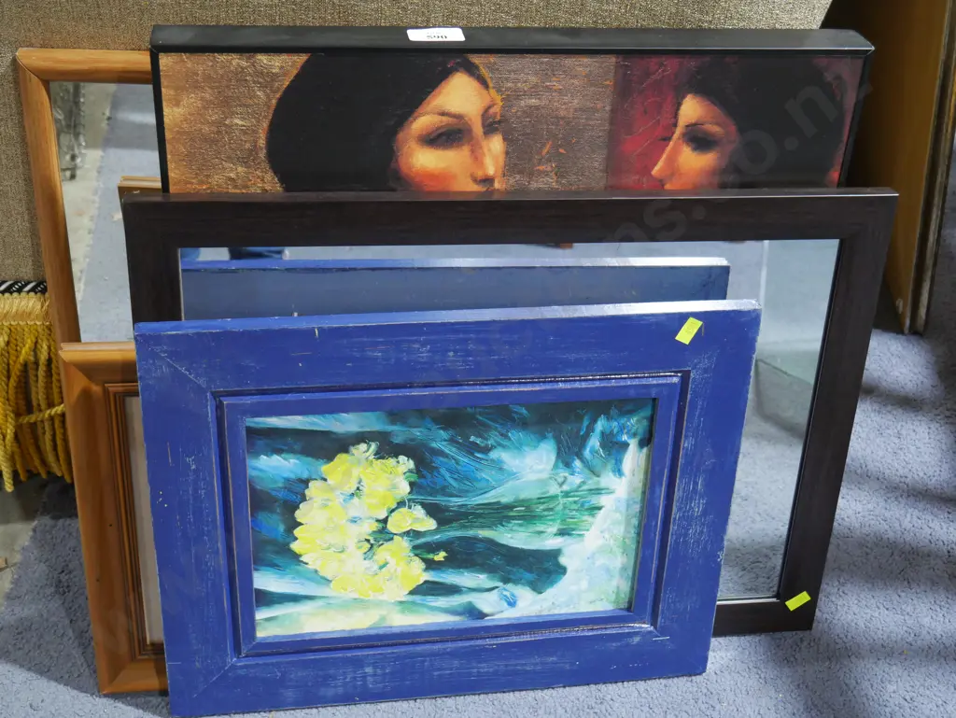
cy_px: 359
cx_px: 478
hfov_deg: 39.6
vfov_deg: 30.3
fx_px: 1326
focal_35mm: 48
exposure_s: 1/60
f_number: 5.2
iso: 2000
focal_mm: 24
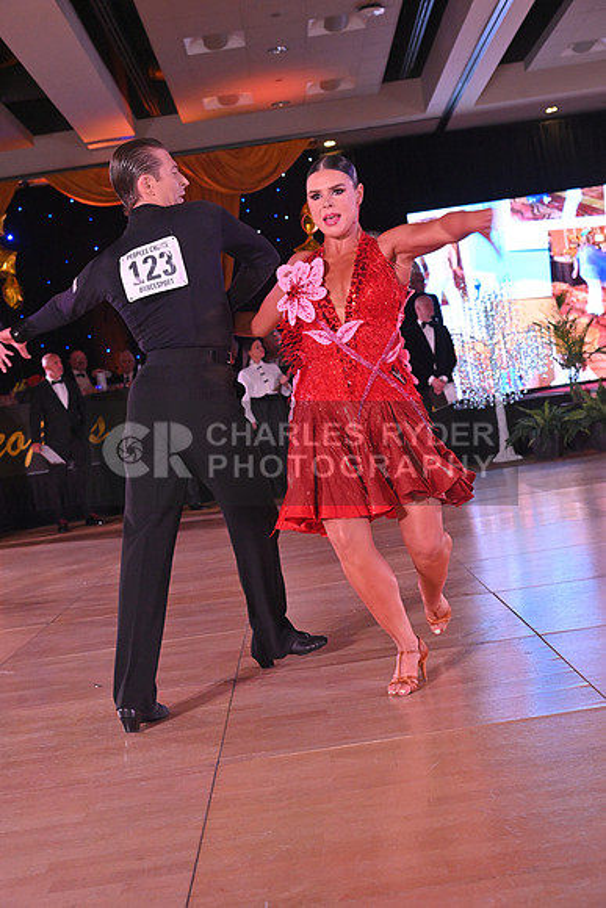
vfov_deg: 39.6
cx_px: 303
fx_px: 1262
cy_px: 454
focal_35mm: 50
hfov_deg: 27.0
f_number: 6.3
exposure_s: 1/320
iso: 3200
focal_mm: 50
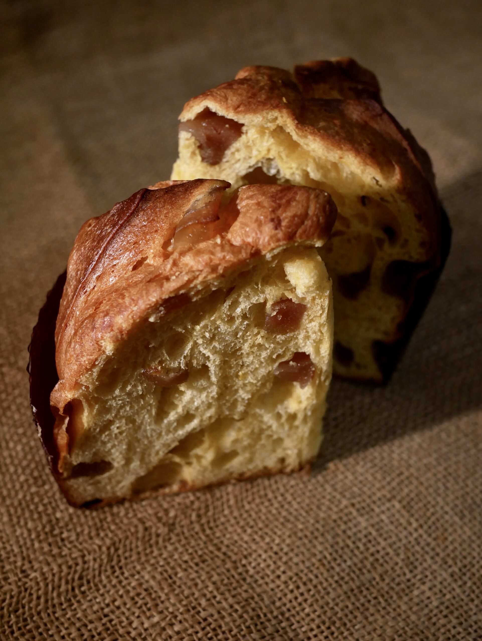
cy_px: 320
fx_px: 742
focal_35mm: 40
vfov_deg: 46.8
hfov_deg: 36.0
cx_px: 241
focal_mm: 20
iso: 800
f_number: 3.2
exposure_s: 1/100
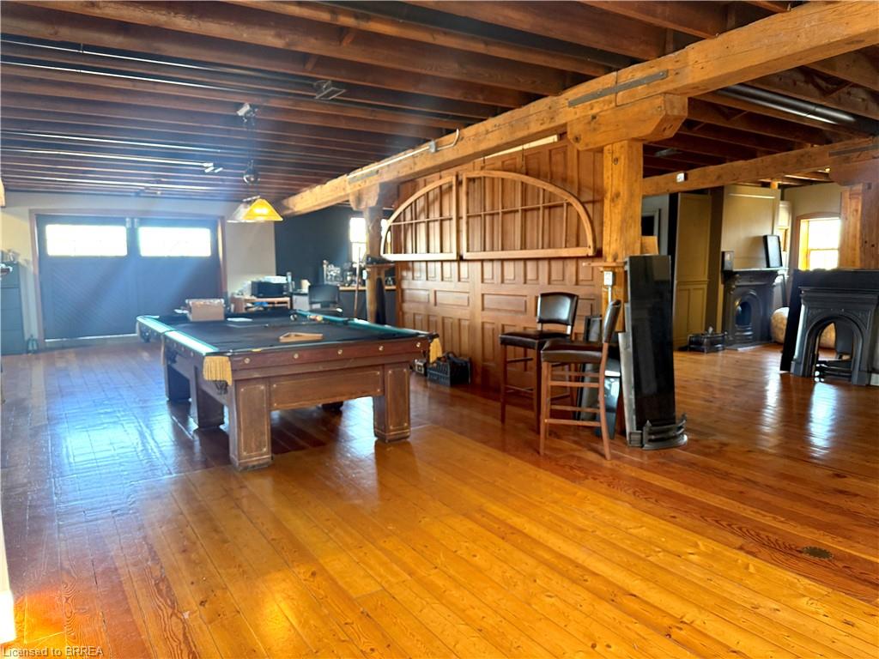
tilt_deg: -6.6
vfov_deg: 56.8
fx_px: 609
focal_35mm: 24
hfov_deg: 71.6
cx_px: 440
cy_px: 330
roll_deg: +0.6
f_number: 1.78
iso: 200
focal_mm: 6.76
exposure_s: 1/60
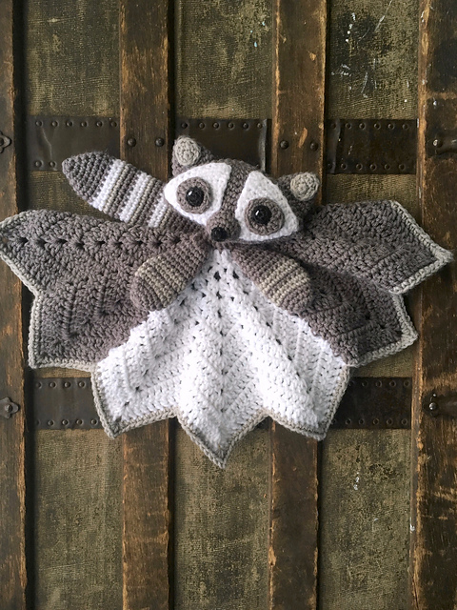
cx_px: 228
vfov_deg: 61.7
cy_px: 305
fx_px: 510
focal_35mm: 29
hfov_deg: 48.2
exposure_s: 1/30
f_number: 2.2
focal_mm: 4.15
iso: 100
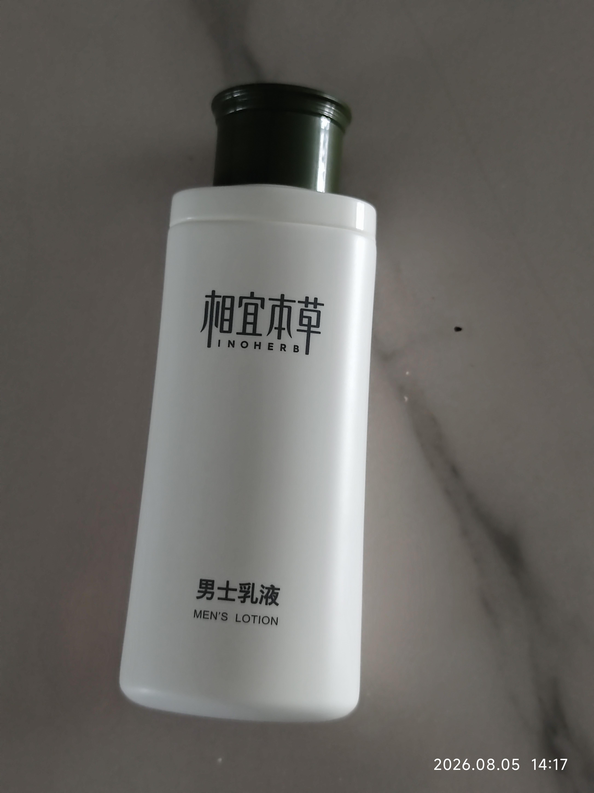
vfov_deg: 39.7
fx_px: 1098
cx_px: 297
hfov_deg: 30.3
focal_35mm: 48
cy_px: 396
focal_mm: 6.72
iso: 1222
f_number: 1.69
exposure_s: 1/50
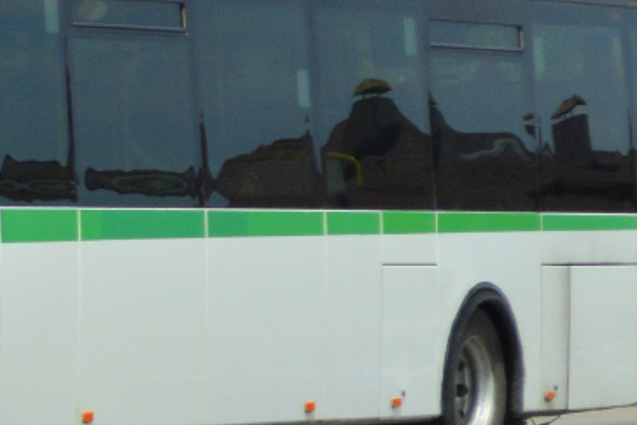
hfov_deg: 6.9
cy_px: -157
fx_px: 5218
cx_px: -93
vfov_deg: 4.6
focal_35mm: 295
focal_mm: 55
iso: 400
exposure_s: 1/1667
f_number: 6.3
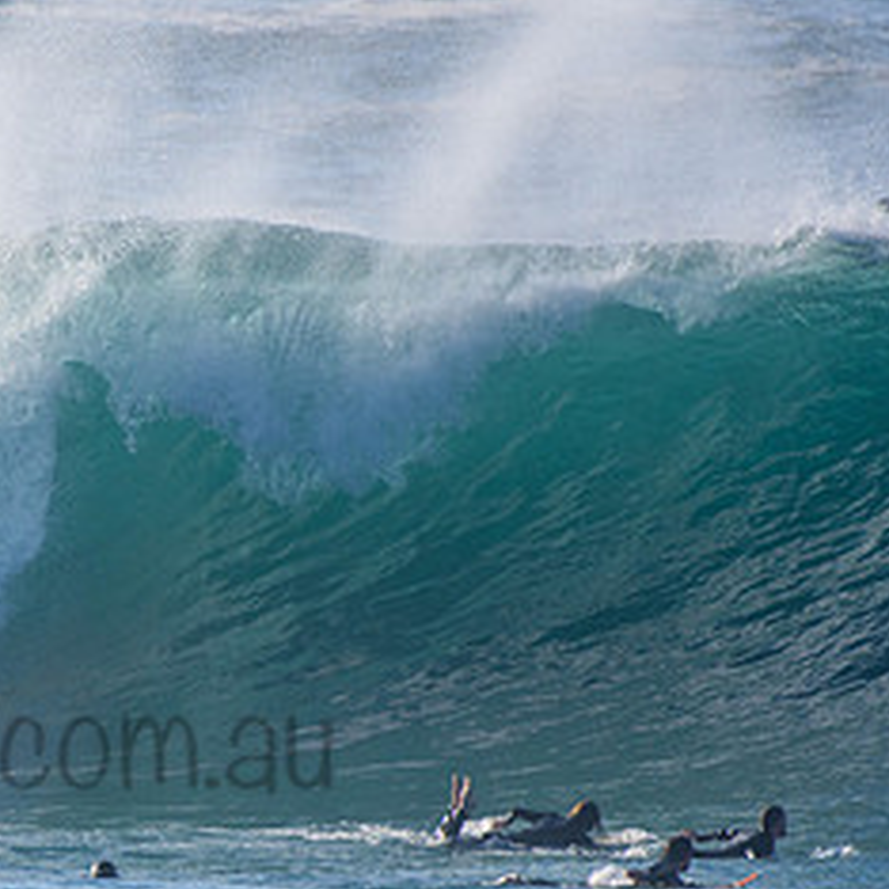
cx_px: -68
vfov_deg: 1.1
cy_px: 701
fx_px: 45850
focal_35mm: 1578
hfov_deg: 1.1
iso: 320
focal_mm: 500
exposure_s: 1/2000
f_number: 5.6
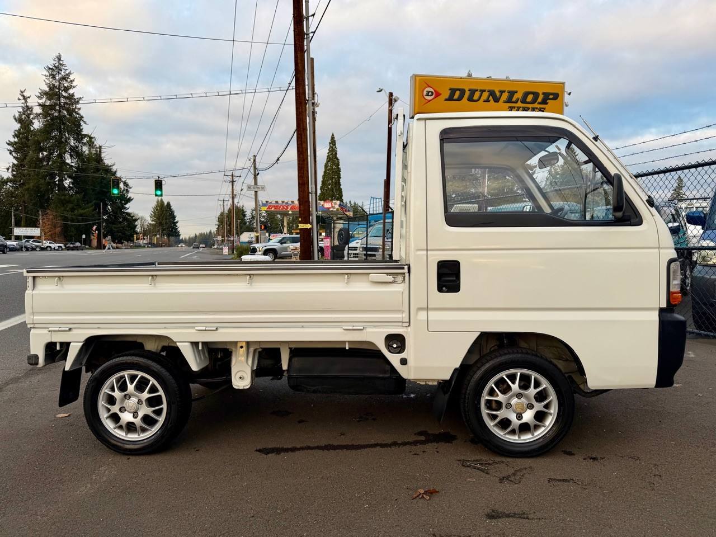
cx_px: 358
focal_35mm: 24
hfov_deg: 71.6
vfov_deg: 56.8
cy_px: 268
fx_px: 496
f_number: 1.78
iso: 80
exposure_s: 1/401
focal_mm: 6.76
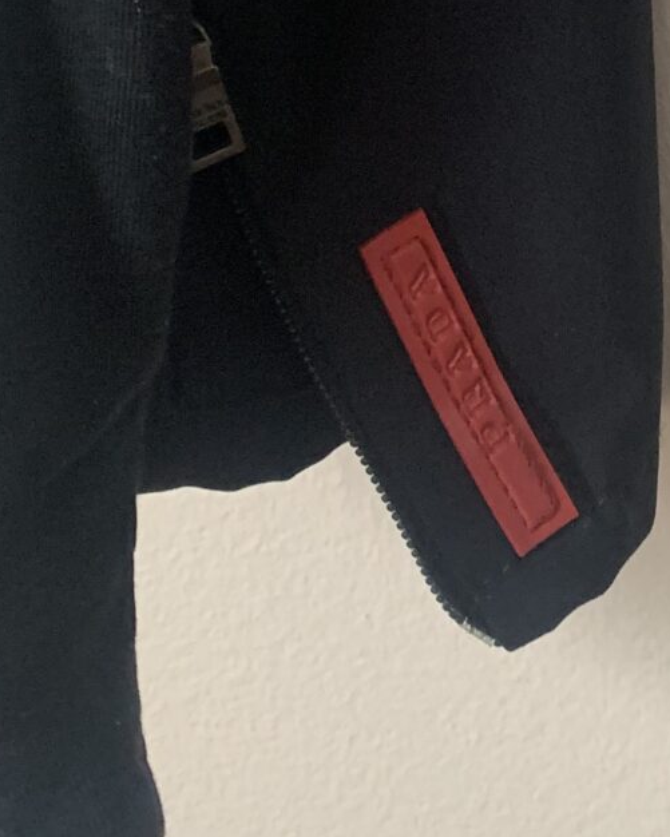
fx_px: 2057
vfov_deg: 20.7
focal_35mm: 83
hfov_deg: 18.2
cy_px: -285
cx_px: 625
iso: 400
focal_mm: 4.25
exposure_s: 1/50
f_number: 1.8
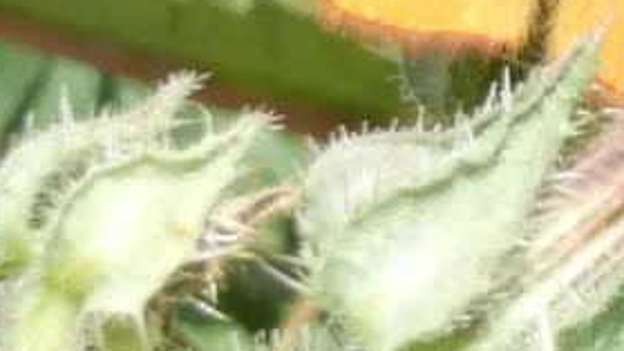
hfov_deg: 5.3
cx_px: 631
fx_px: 6785
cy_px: -118
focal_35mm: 410
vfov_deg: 3.0
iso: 80
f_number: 5.4
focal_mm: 29.5
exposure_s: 1/200
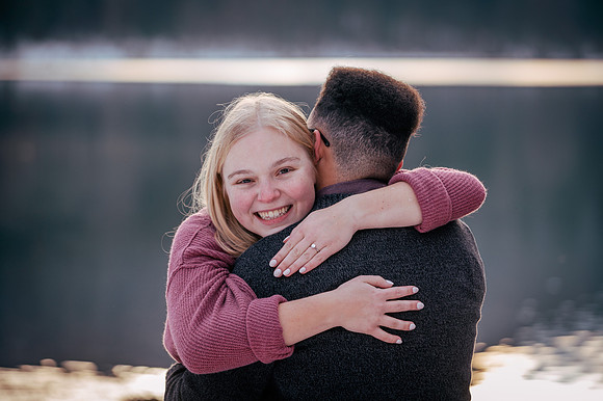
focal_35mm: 144
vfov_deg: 9.5
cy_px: 200
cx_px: 302
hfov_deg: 14.3
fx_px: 2404
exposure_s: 1/400
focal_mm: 140
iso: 250
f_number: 4
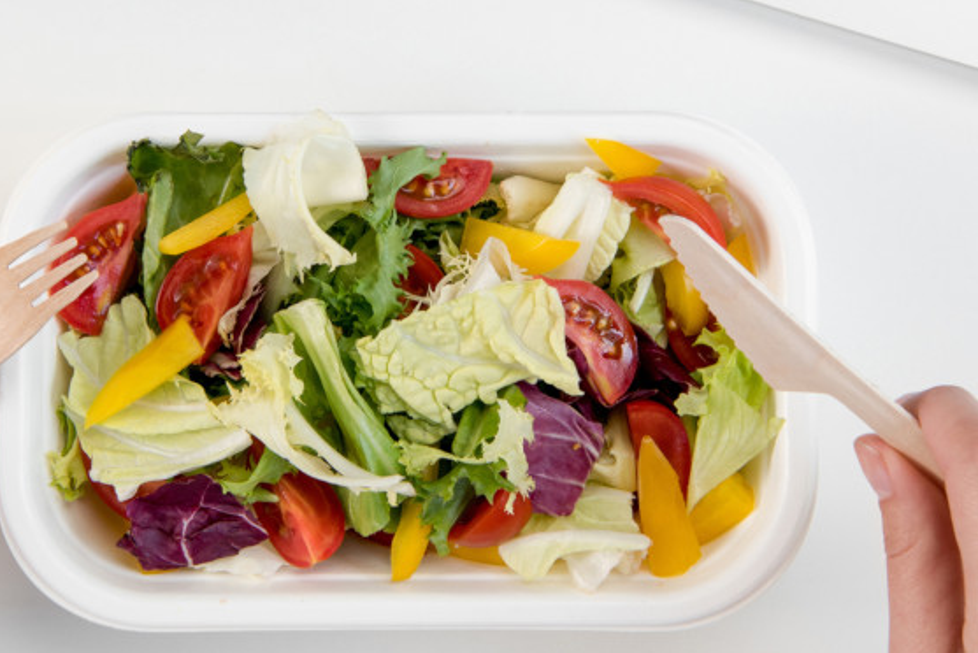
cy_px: 168
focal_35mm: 112
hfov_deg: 18.2
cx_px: 430
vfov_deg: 12.2
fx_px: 3044
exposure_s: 1/25
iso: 400
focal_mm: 52
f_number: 11
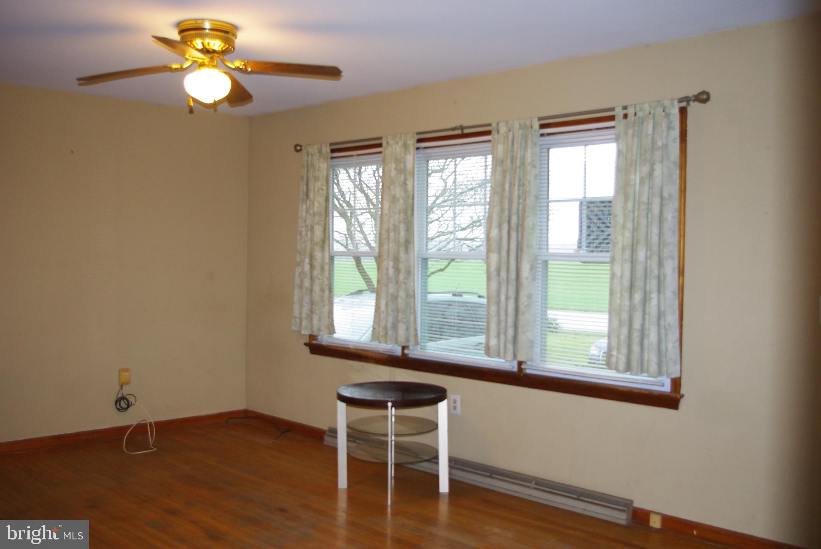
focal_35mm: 36
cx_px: 410
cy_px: 274
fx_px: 822
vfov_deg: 37.0
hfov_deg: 53.1
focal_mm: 24.38
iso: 400
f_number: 4
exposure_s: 1/60
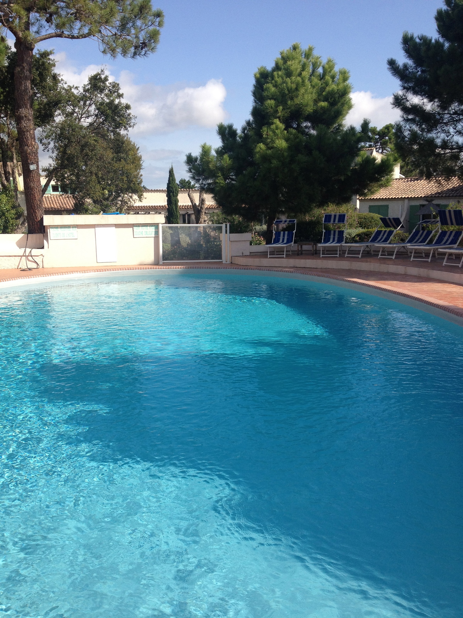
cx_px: 232
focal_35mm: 35
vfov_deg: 52.6
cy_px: 309
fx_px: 624
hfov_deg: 40.7
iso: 64
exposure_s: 1/1381
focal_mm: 4.28
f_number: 2.4
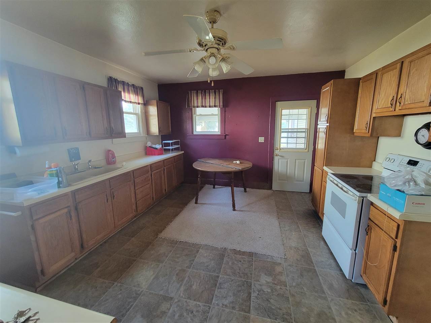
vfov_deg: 89.9
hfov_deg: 106.2
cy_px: 162
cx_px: 216
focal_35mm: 13
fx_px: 162
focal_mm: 2.2
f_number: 2.2
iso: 400
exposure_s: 1/30
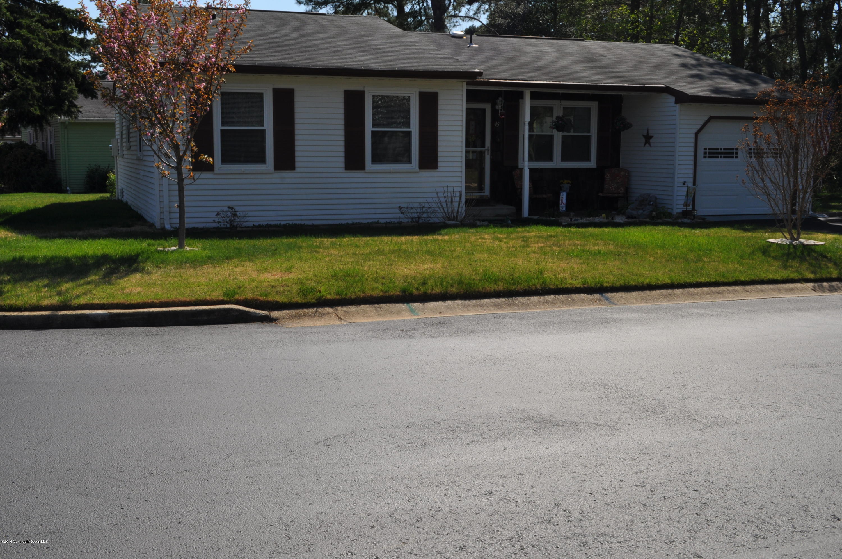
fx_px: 911
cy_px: 280
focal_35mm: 39
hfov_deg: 49.6
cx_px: 421
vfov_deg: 34.1
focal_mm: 26
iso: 200
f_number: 14
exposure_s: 1/200
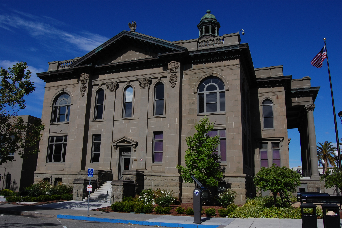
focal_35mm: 30
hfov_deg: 62.0
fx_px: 285
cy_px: 114
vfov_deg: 43.5
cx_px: 171
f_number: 16
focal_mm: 20
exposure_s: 1/200
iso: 200
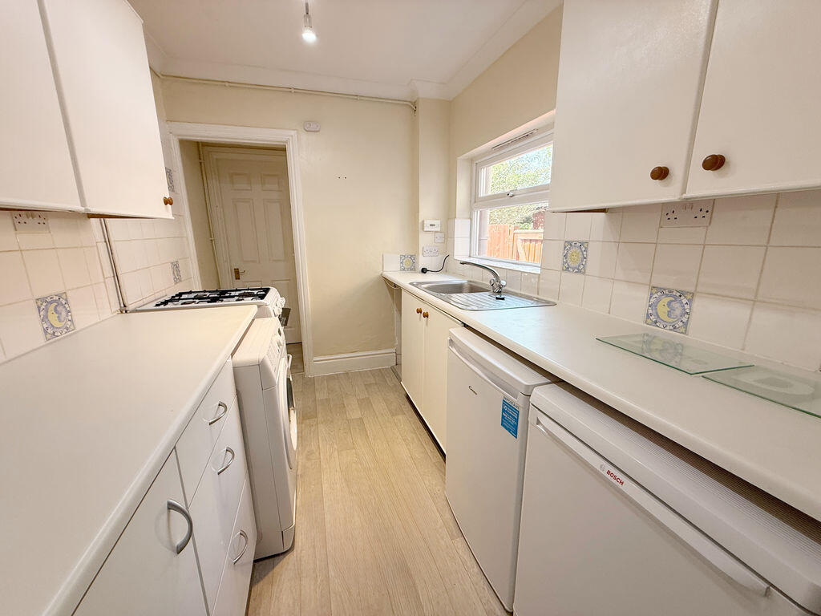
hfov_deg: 102.1
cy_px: 308
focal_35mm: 14
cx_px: 410
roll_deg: -0.6
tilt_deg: -13.7
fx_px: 332
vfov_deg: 85.7
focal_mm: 2.22
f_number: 2.2
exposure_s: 1/99
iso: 100
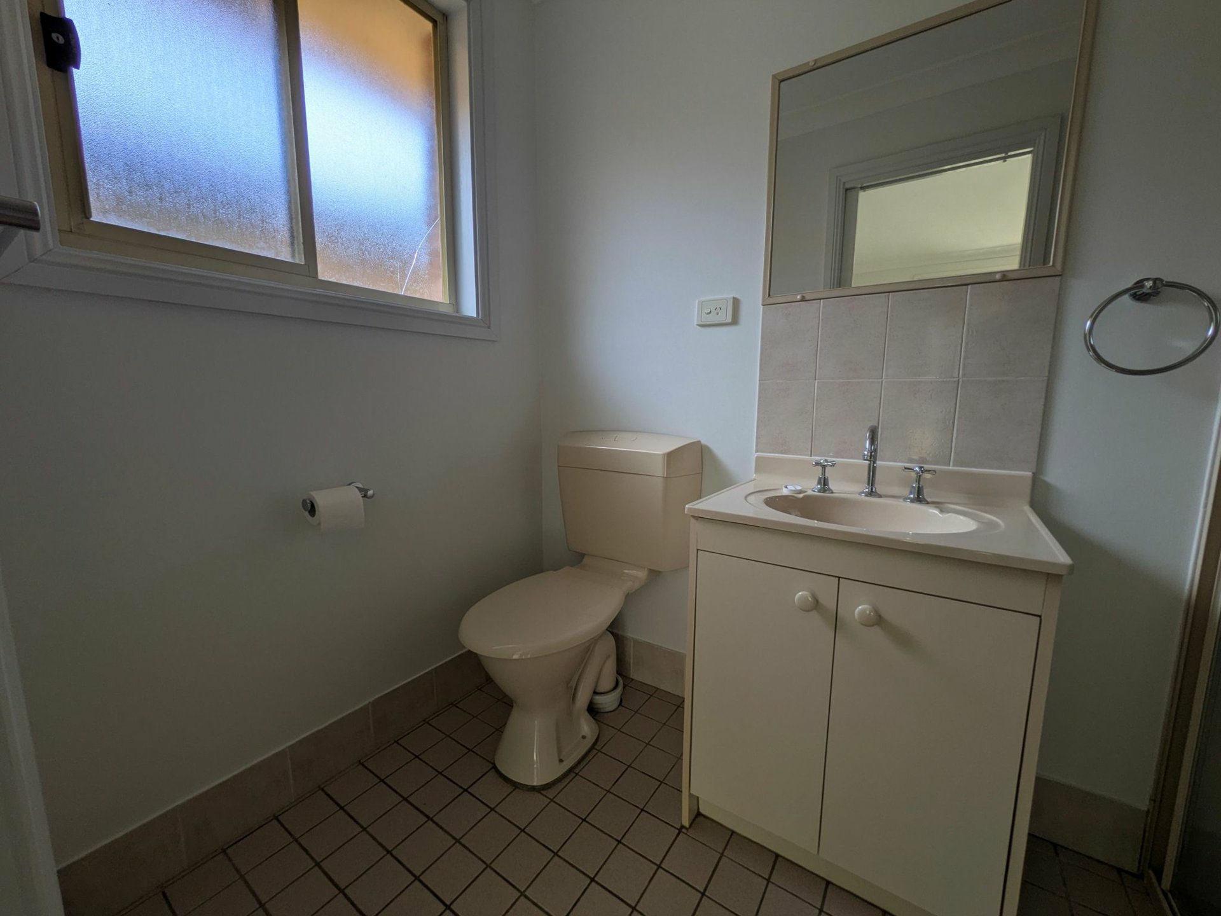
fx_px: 494
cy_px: 458
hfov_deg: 102.1
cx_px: 610
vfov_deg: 85.7
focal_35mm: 14
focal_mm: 1.83
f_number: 2.2
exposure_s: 1/208
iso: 52
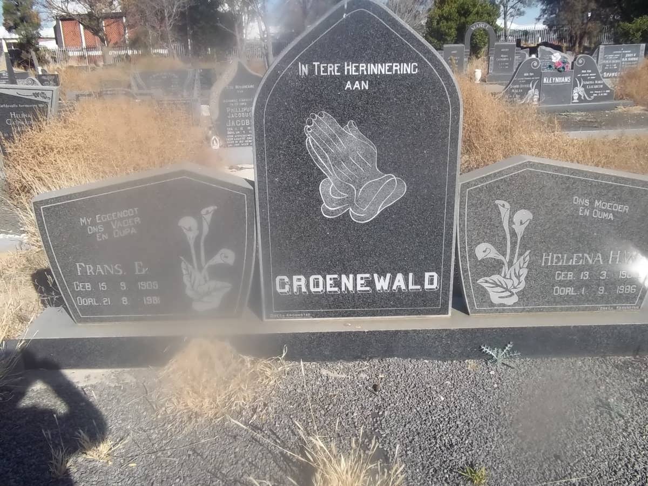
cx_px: 324
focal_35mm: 32
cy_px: 243
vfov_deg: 44.2
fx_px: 599
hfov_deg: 56.8
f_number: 5.5
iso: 80
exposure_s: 1/320
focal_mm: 5.7
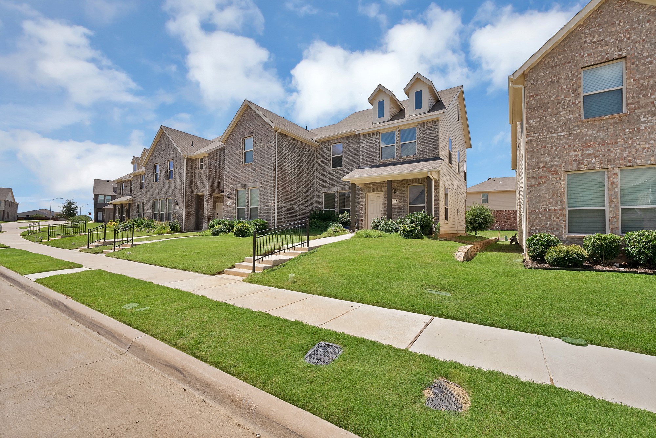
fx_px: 273
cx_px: 328
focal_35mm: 15
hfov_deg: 100.4
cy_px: 219
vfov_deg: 77.4
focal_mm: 15
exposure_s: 1/500
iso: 640
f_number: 9
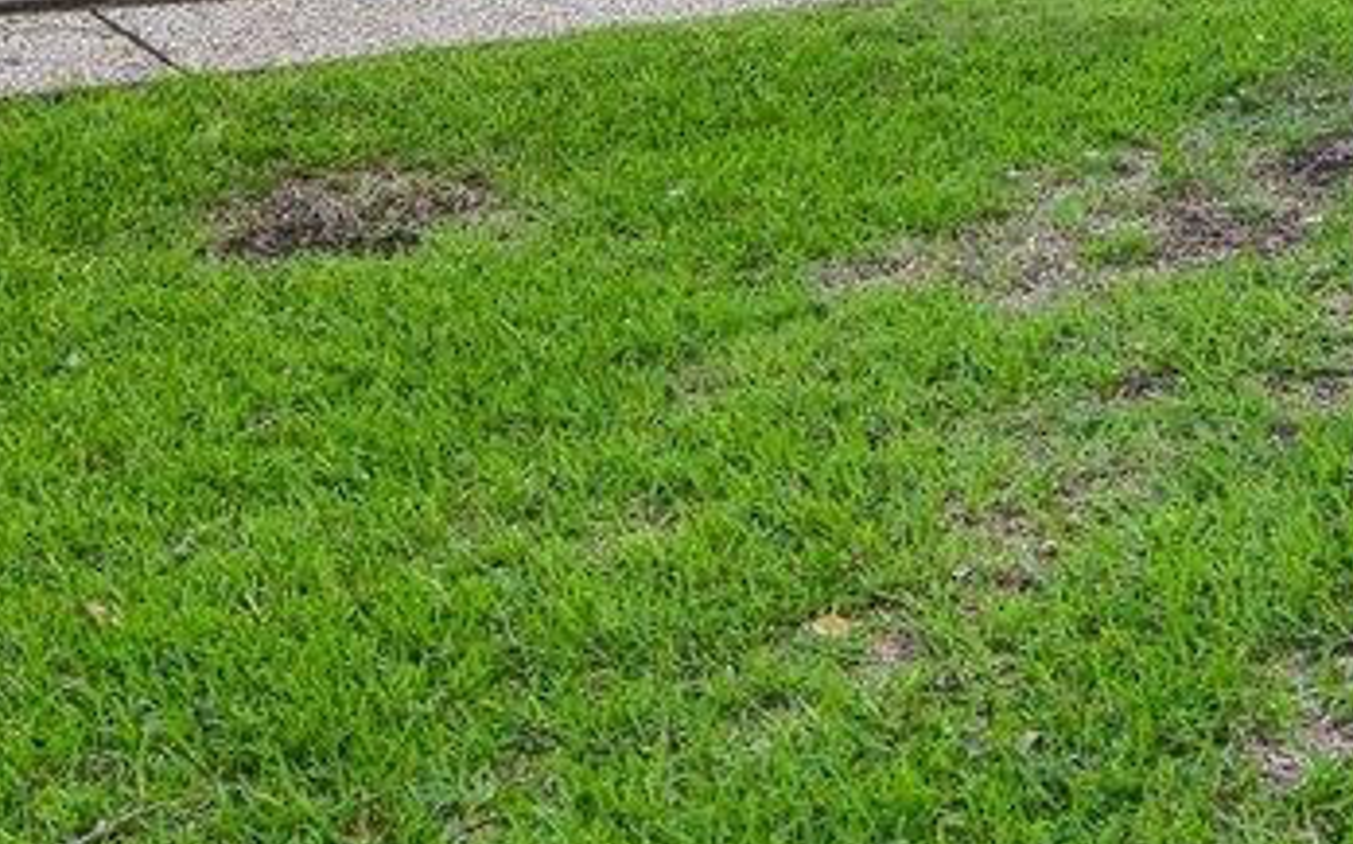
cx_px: 1225
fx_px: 3095
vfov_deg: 14.5
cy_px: -403
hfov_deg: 24.0
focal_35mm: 84
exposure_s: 1/50
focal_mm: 14
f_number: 8
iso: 100
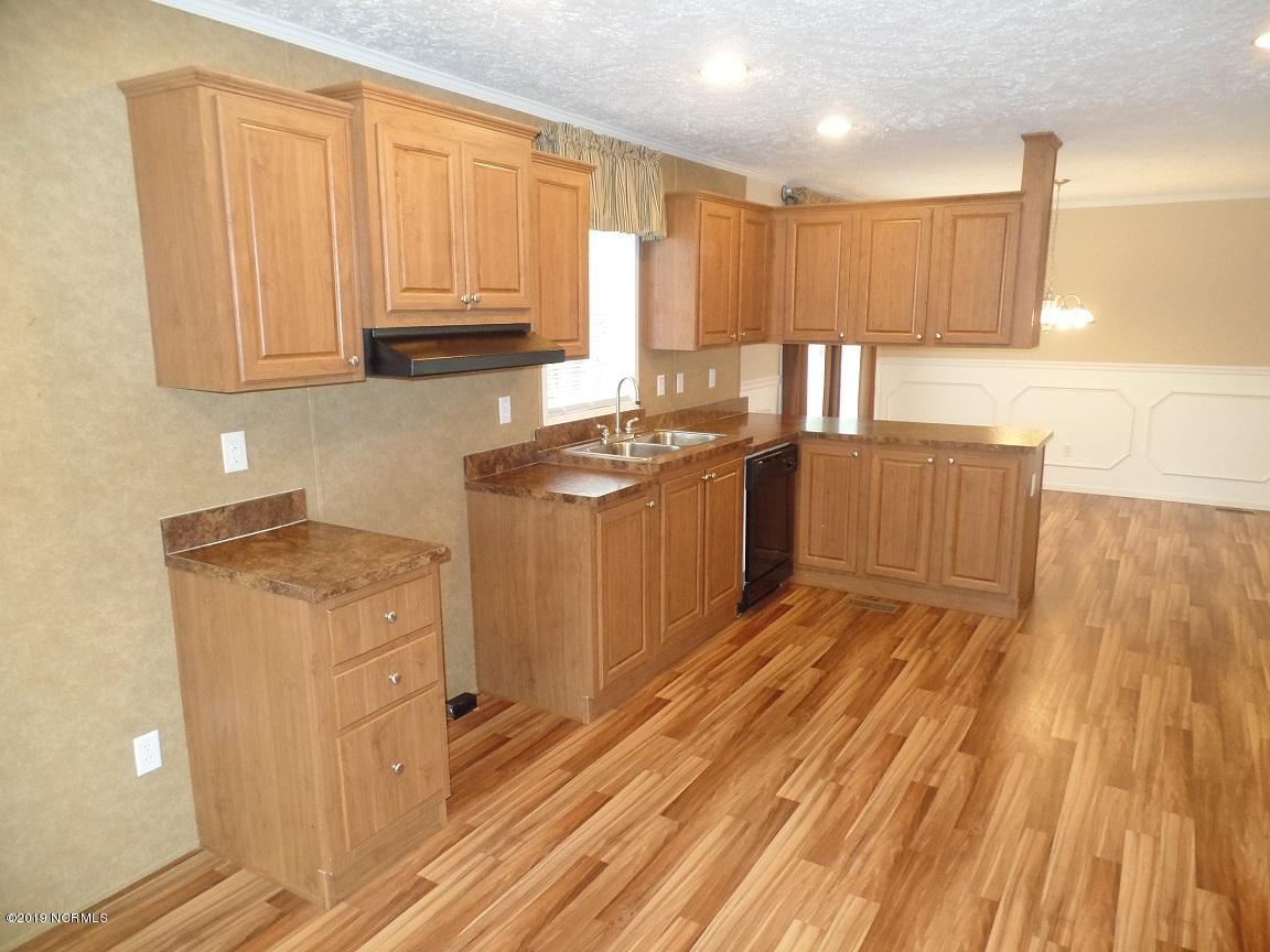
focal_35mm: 23
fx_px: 844
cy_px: 476
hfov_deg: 73.9
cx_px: 635
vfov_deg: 58.9
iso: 400
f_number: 2.8
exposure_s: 1/30
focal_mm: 4.1
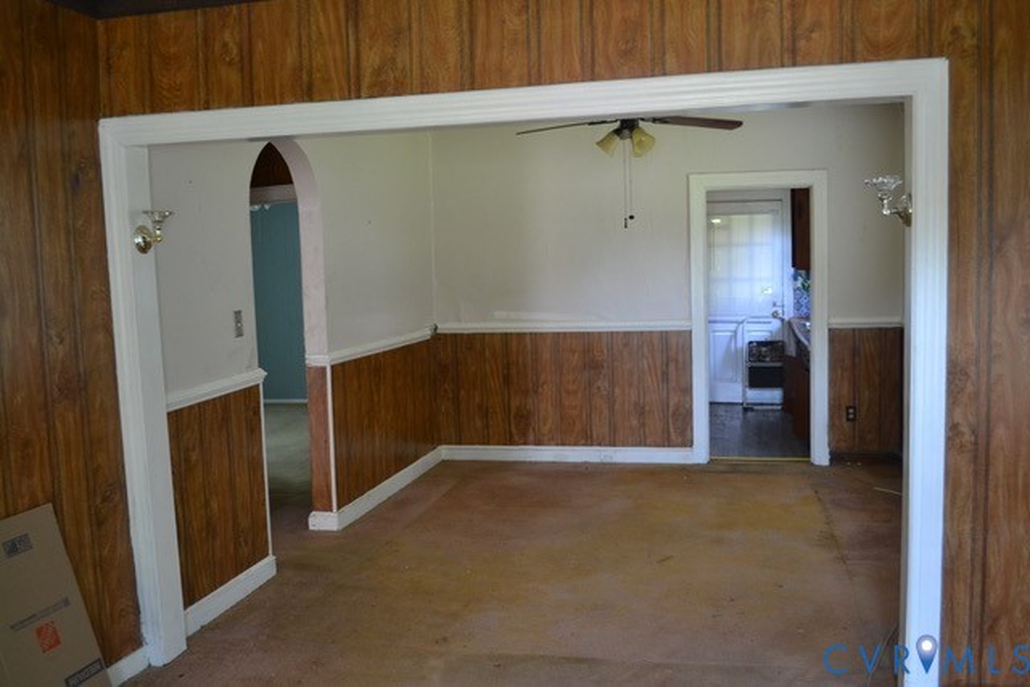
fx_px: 944
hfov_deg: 57.2
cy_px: 344
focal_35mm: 33
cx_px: 515
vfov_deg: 40.0
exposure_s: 1/60
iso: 800
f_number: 3.8
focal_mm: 22
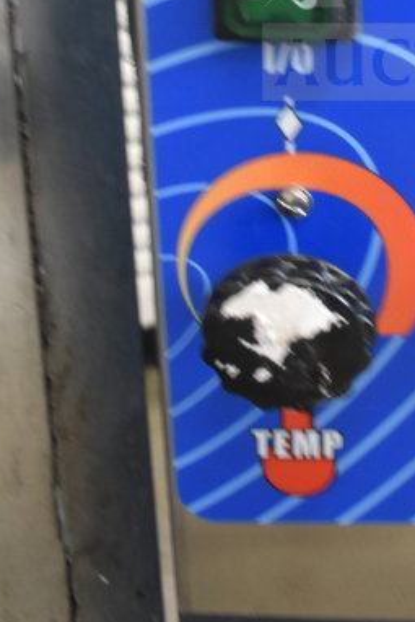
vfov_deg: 24.3
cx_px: 444
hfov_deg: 16.8
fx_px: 1365
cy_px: -28
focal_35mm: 79
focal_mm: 22
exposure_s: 1/30
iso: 1400
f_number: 3.8
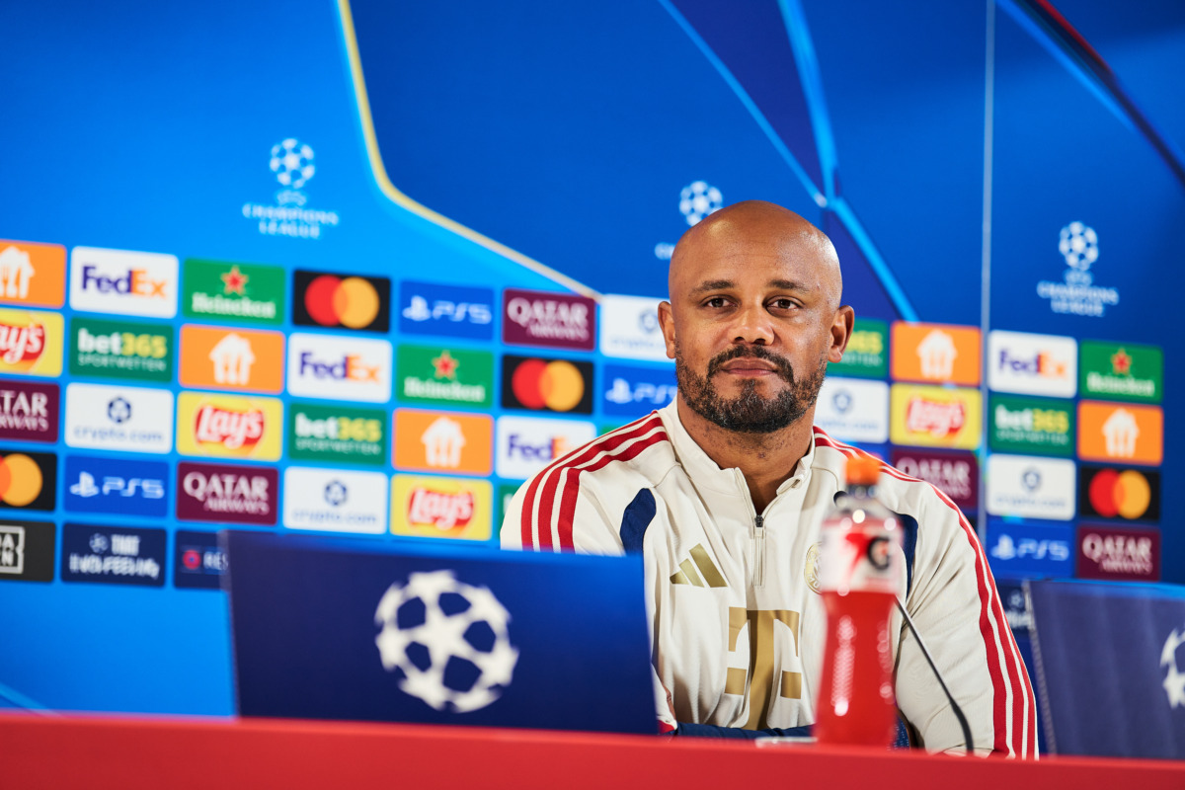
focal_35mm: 123
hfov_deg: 16.7
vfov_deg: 11.1
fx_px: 4048
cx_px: 592
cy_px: 395
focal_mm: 123
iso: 640
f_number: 2.8
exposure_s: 1/200
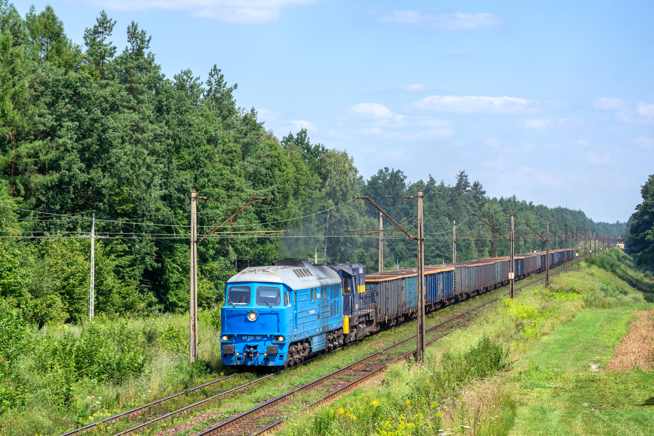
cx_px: 327
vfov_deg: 13.8
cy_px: 218
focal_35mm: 99
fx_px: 1799
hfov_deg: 20.6
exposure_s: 1/400
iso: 160
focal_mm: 66
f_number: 9
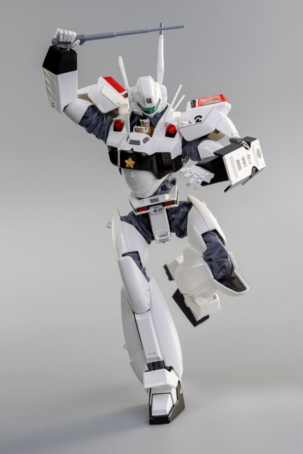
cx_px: 152
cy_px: 227
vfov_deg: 22.6
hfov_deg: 15.2
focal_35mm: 90
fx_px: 1136
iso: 160
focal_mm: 90
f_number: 13
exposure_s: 1/3
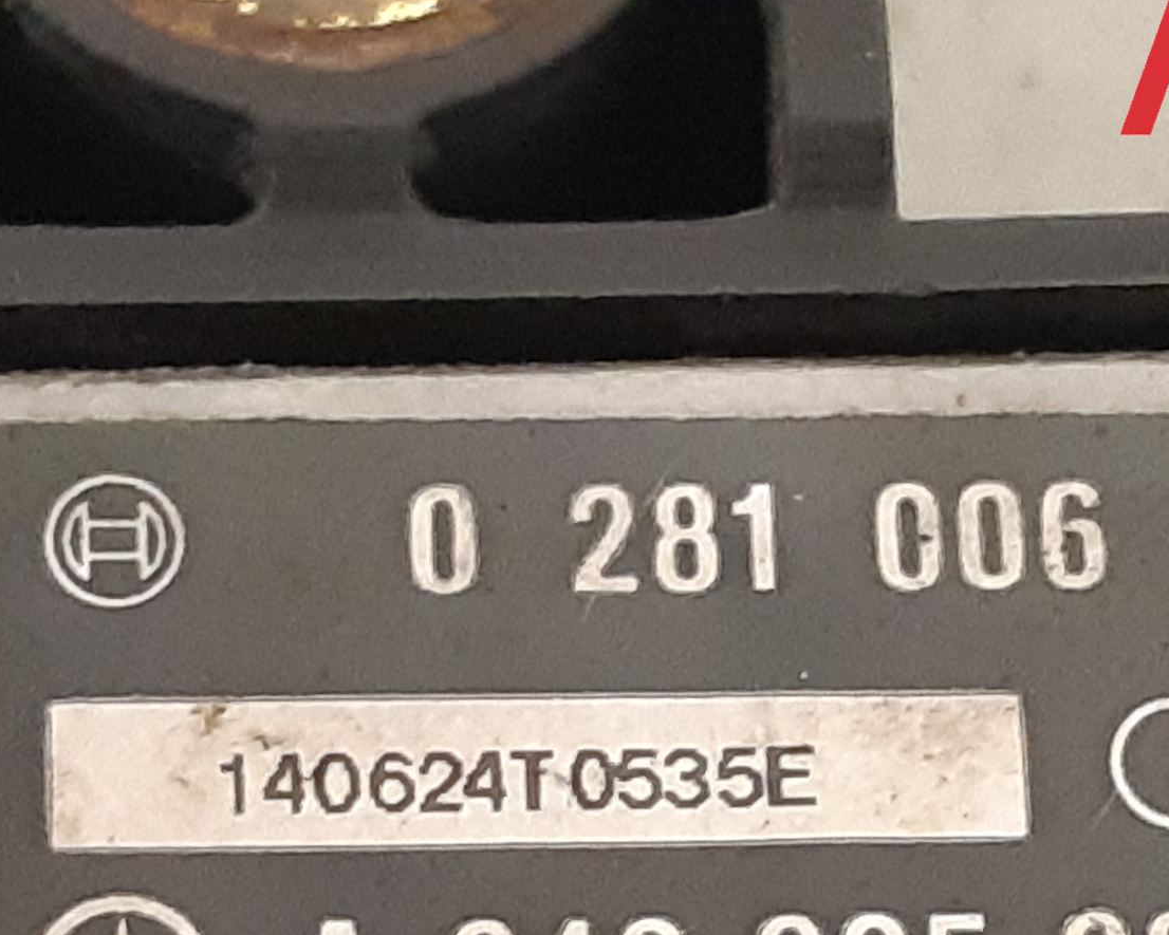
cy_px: 768
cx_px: 687
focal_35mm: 47
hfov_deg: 39.4
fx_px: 1626
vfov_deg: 31.2
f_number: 1.7
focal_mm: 3.93
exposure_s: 1/25
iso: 500
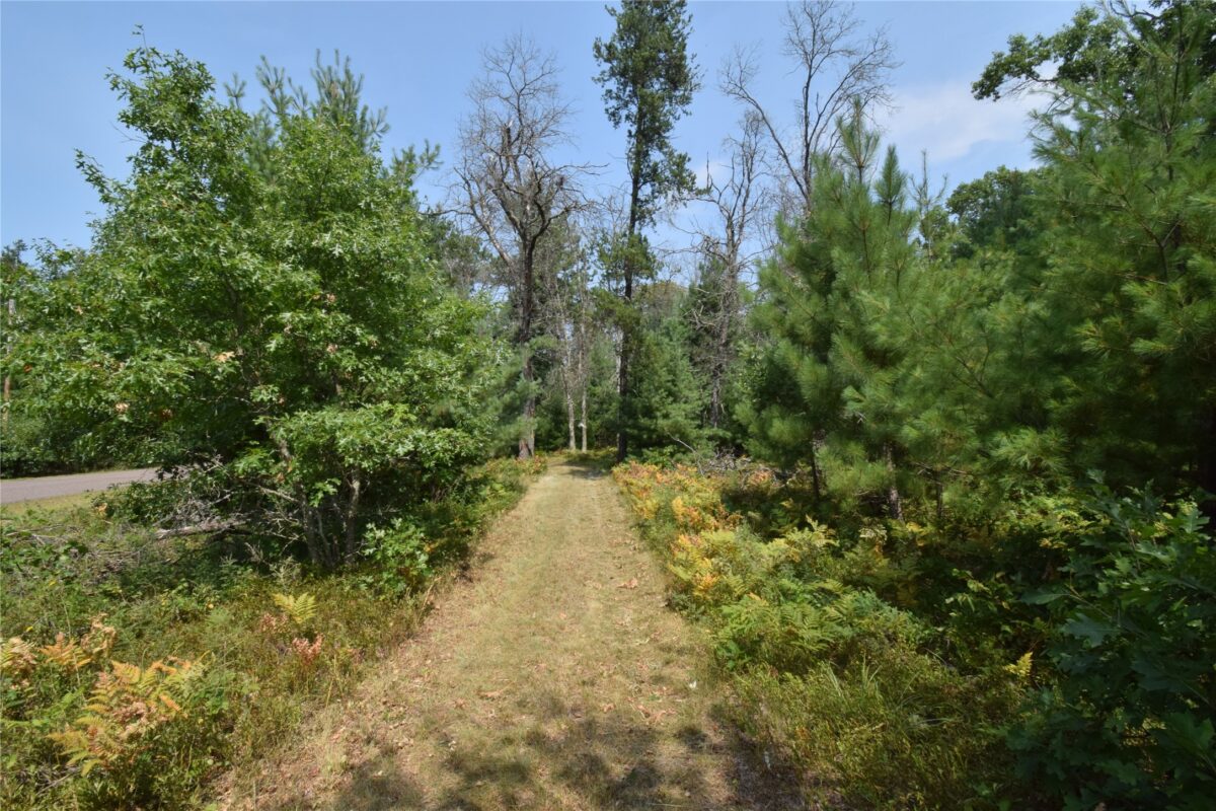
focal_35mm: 15
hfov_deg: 100.4
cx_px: 608
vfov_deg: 77.3
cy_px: 406
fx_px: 507
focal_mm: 10
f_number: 20
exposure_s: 1/200
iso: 320
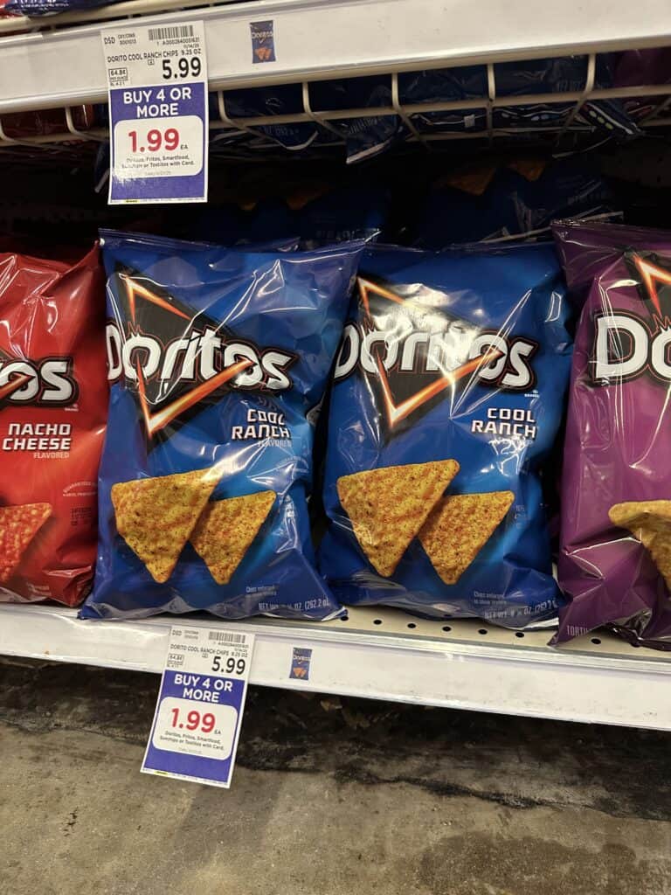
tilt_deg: -20.9
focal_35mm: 24
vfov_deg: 71.6
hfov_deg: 56.8
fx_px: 620
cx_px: 336
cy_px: 448
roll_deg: +1.1
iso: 320
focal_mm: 6.86
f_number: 1.78
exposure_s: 1/60
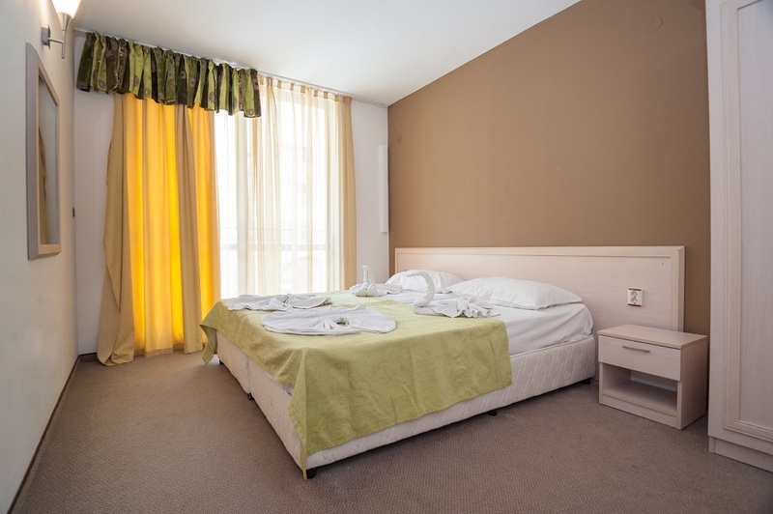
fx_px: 343
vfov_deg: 73.6
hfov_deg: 96.8
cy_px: 257
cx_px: 386
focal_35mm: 16
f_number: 5.6
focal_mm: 16
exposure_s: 1/20
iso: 320
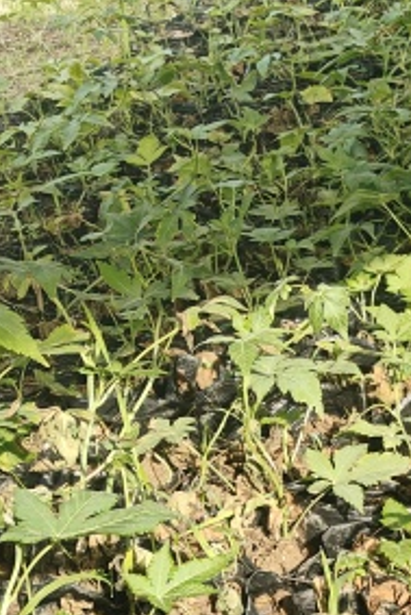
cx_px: 792
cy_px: 544
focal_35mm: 94
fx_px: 1608
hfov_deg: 12.9
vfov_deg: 21.2
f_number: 1.8
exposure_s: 1/521
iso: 50
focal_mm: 5.59
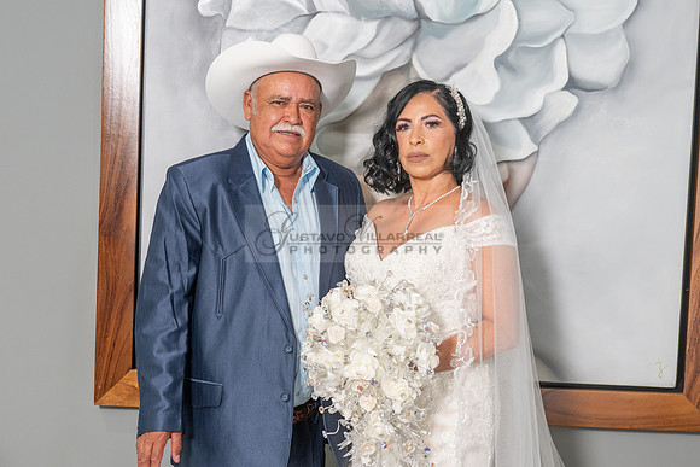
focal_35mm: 60
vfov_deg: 22.7
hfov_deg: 33.4
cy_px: 248
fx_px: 1163
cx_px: 302
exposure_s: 1/125
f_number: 5
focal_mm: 50
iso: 640
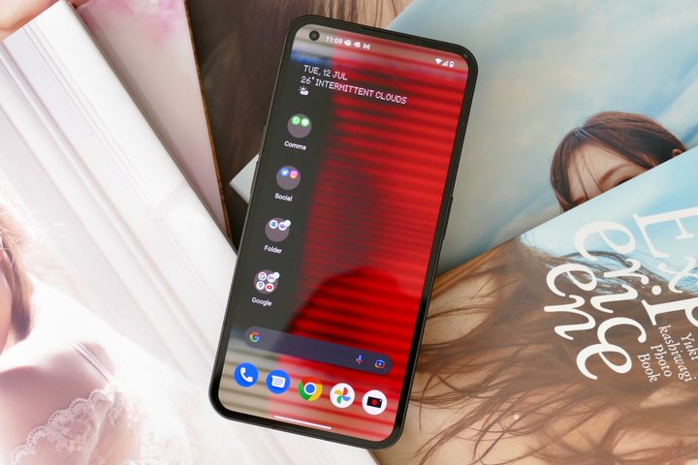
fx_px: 1939
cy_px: 232
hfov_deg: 20.4
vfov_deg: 13.7
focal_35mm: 100
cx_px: 349
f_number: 4.5
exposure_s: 1/80
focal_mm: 36.53
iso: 400
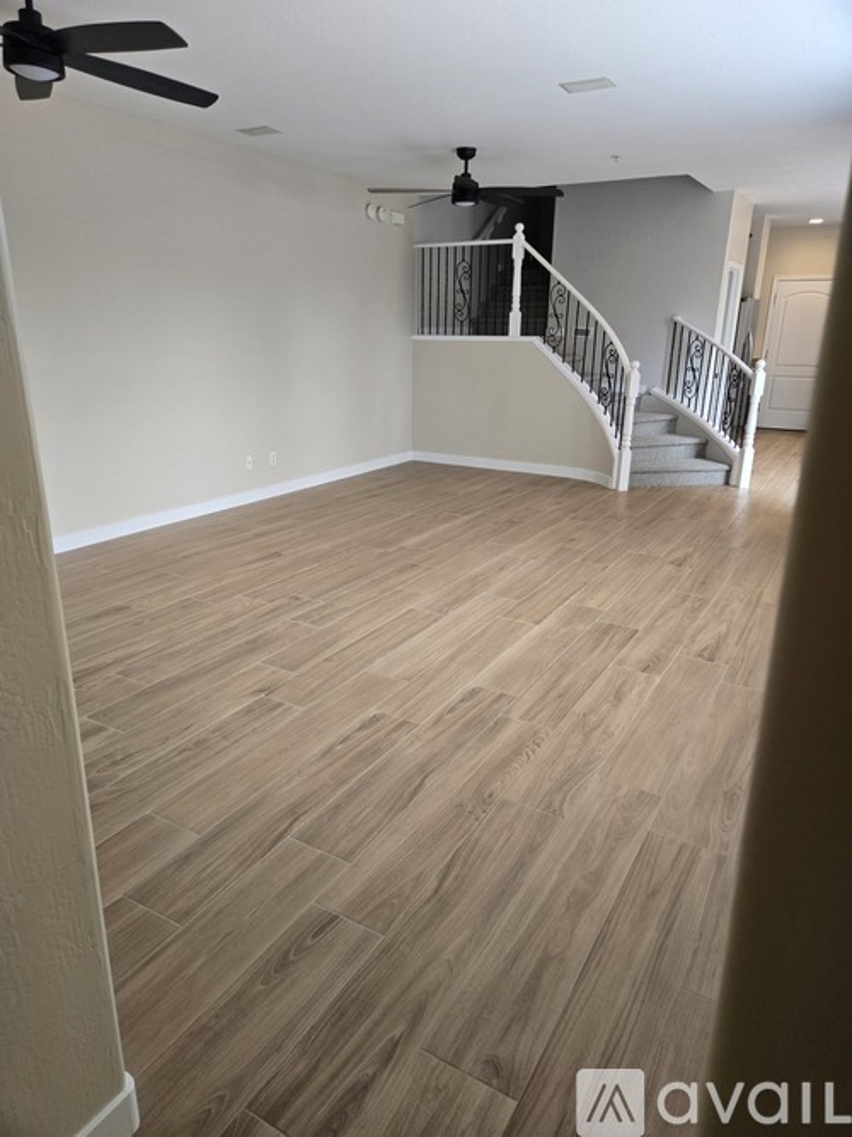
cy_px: 568
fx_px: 755
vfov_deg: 73.9
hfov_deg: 58.9
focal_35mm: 23
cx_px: 426
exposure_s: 1/120
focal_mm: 5.4
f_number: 1.8
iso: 200
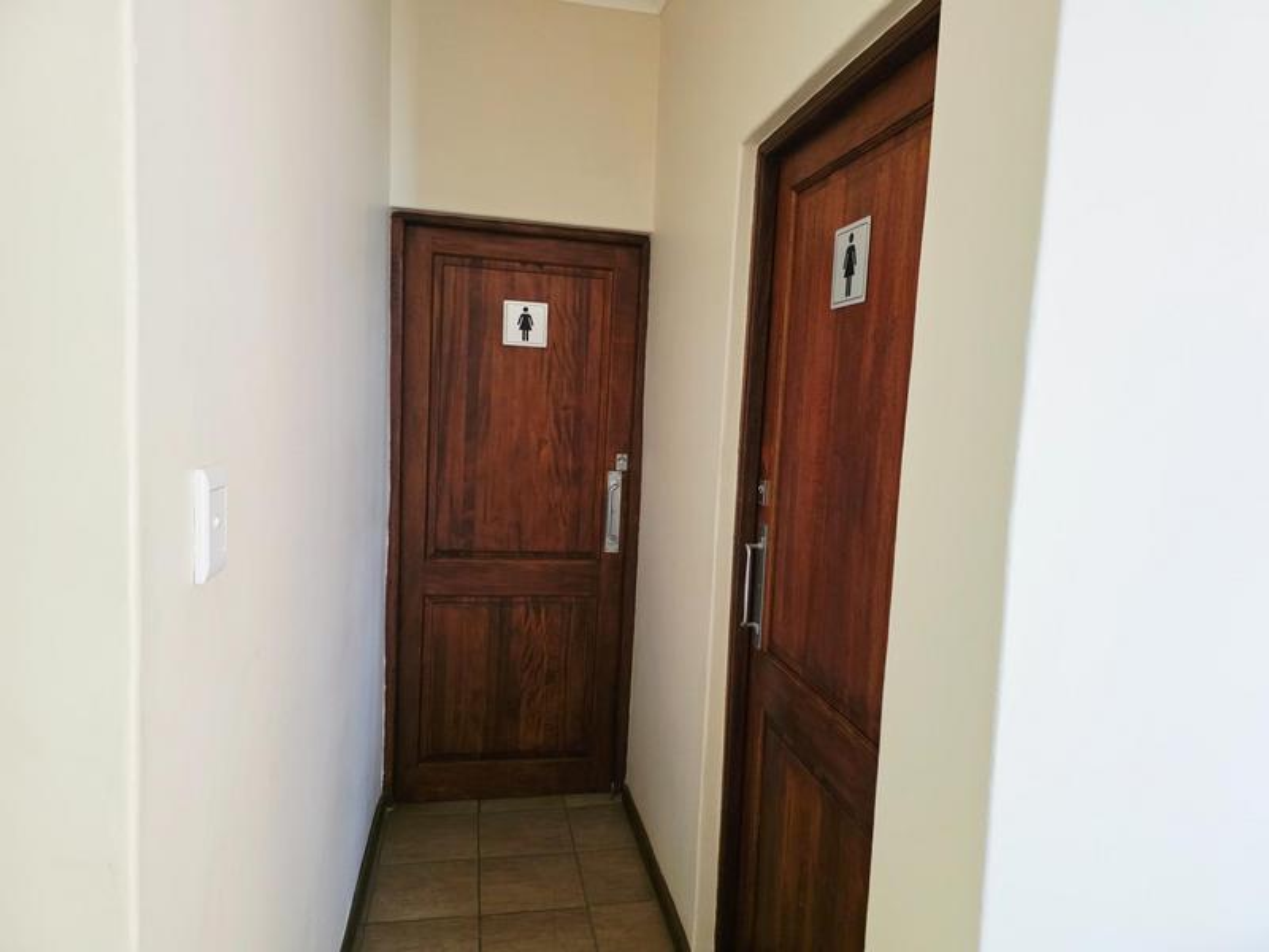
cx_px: 634
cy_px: 476
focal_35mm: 23
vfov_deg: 58.9
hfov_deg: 73.9
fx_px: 843
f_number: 1.7
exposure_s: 1/100
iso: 1600
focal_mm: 6.3
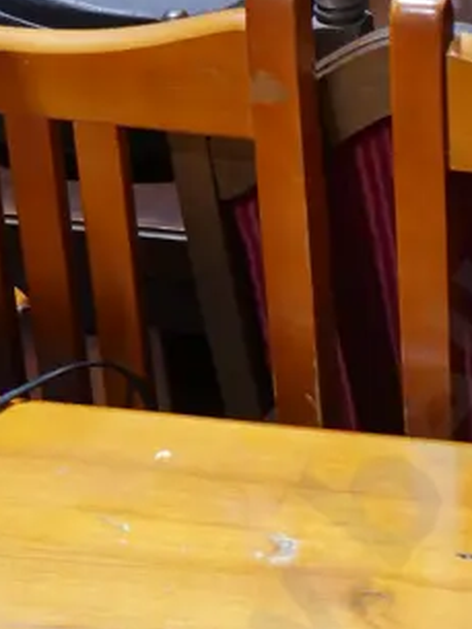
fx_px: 1708
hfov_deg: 14.7
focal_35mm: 94
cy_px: 91
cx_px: 700
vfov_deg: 20.5
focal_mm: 14
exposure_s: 1/60
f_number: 3.5
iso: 500
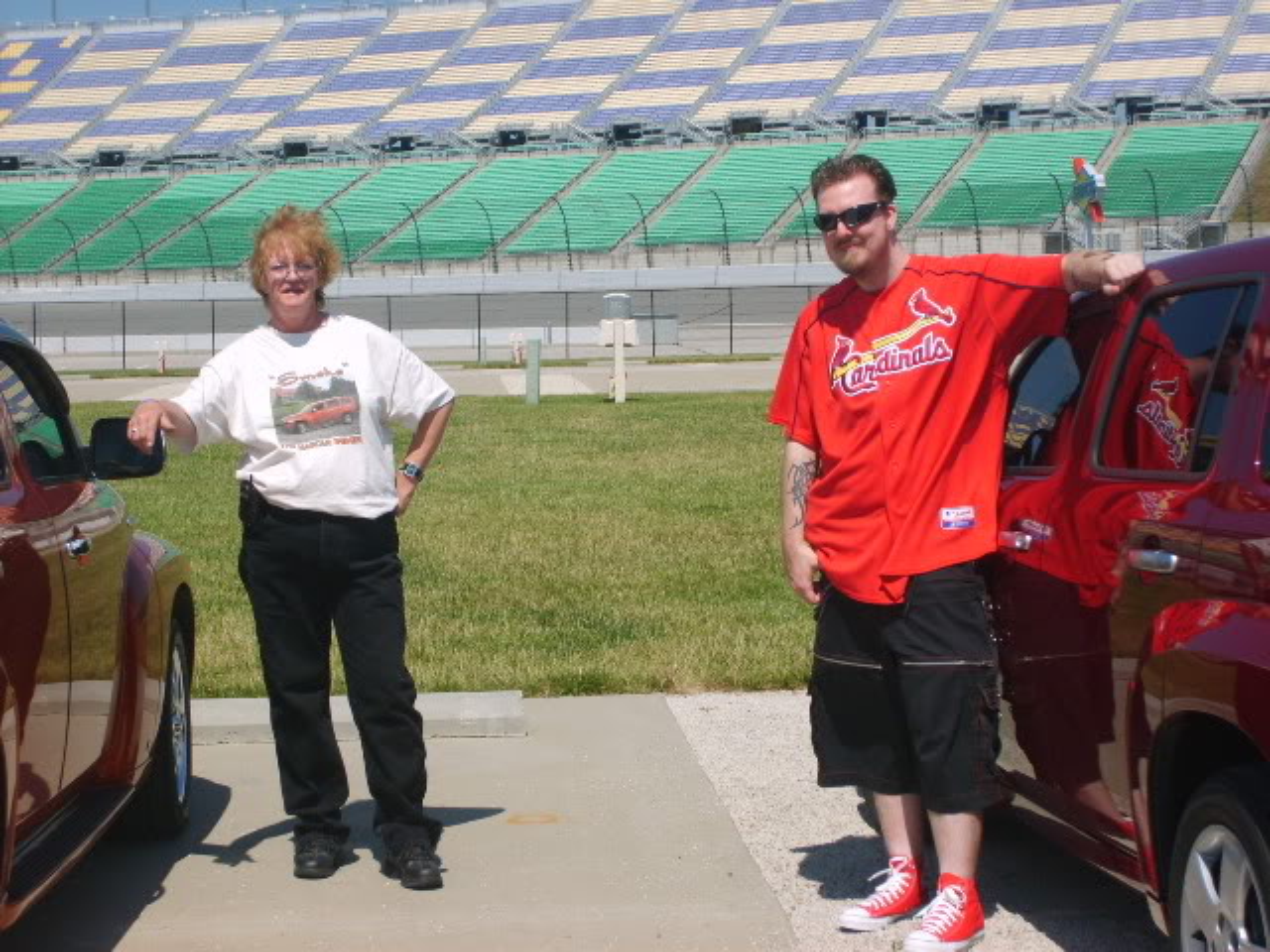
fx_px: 2642
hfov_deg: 27.0
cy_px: 476
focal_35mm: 72
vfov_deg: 20.4
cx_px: 635
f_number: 3.9
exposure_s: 1/750
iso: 50
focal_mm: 12
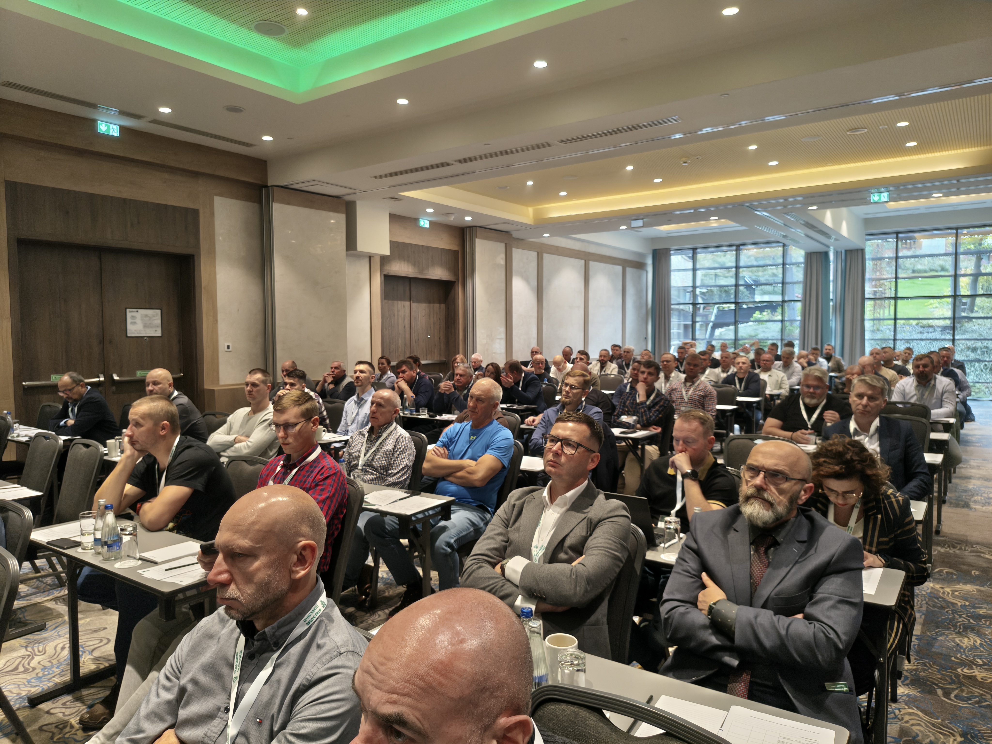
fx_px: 688
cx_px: 496
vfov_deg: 56.8
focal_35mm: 24
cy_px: 372
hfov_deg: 71.6
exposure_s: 1/50
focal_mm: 5.56
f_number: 1.8
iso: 612
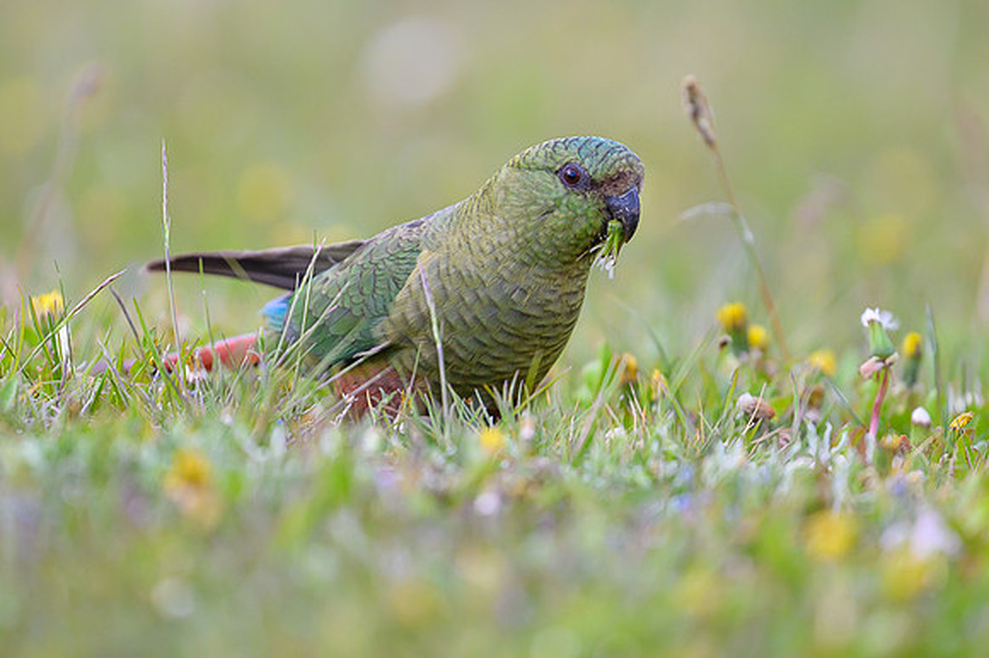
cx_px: 495
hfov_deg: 2.4
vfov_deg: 1.6
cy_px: 292
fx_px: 23604
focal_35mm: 860
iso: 800
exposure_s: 1/1000
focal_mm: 560
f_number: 4
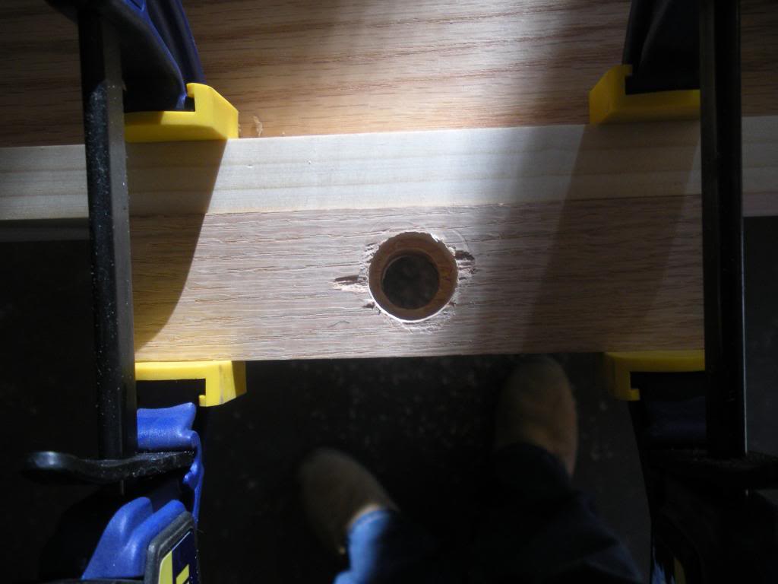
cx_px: 389
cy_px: 292
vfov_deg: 39.7
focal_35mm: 36
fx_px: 809
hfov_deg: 51.4
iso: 156
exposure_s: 1/49.8
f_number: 3.5
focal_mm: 6.3
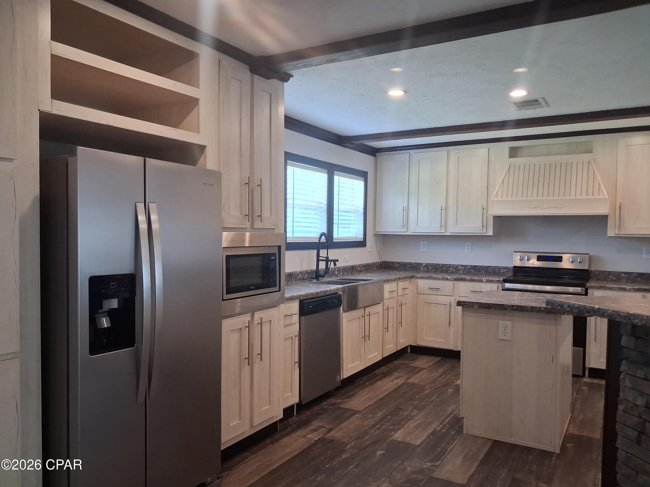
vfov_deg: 51.4
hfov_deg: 65.3
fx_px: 507
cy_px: 244
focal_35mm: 27
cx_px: 325
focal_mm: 4
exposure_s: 1/120
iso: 400
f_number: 1.8
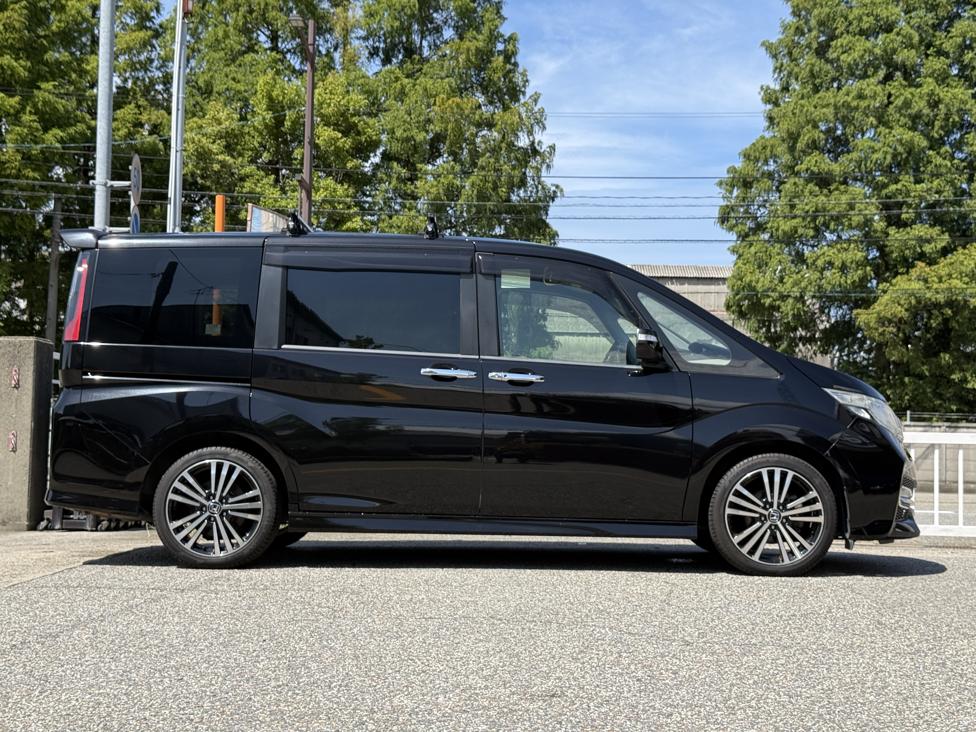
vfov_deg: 30.3
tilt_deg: +3.5
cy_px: 366
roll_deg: -1.2
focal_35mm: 48
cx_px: 488
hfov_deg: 39.7
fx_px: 1353
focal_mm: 6.76
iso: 64
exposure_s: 1/2865
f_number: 1.78
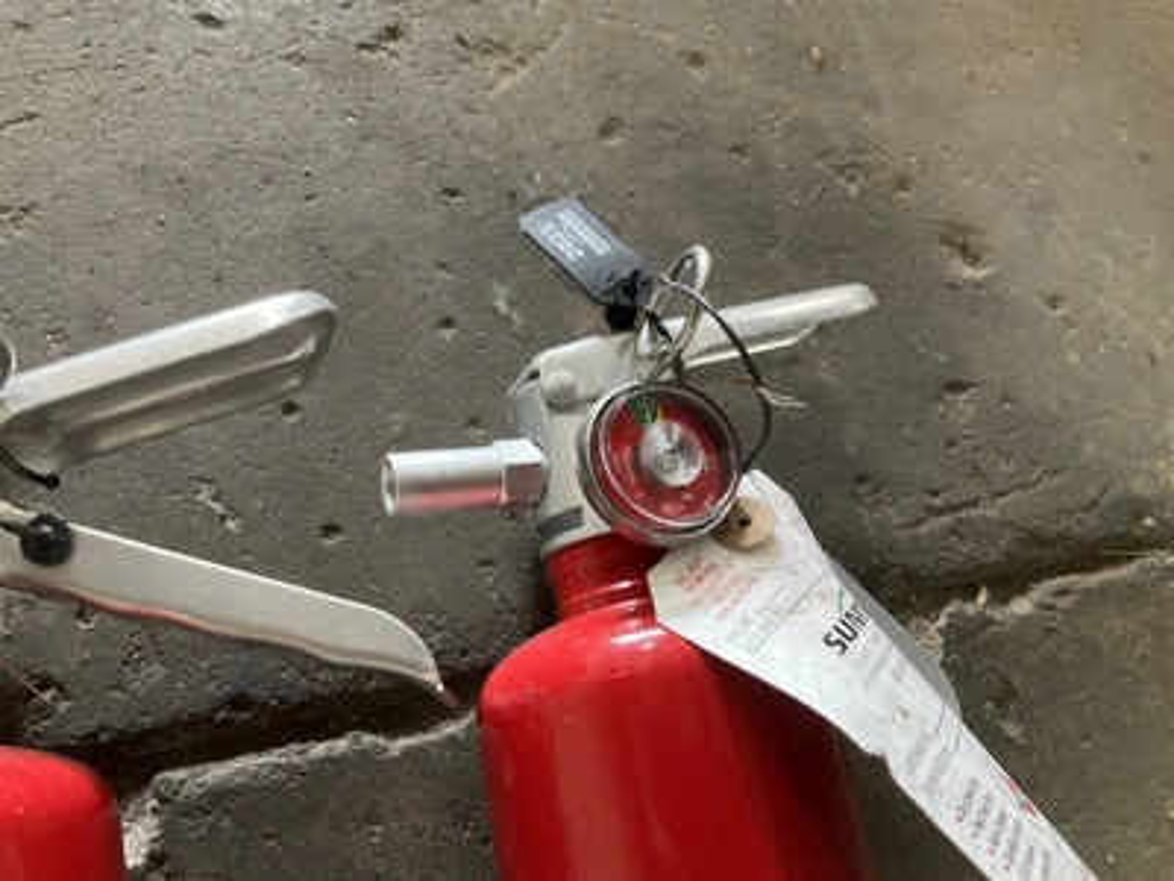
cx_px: 587
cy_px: 440
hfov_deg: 61.7
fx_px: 984
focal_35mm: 29
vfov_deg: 48.2
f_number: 1.8
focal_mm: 3
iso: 250
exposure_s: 1/60
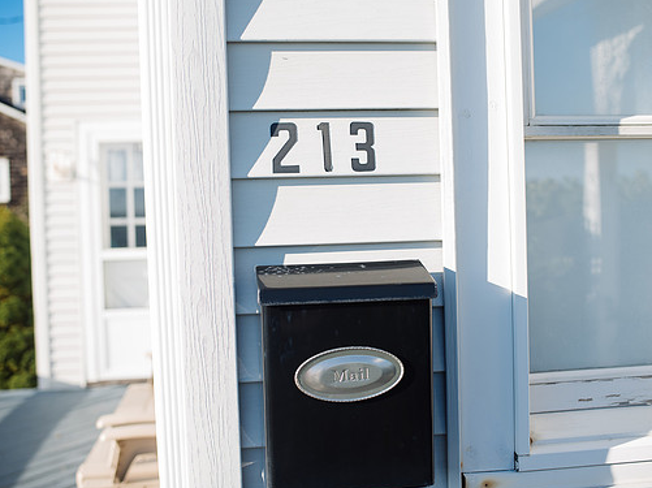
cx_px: 321
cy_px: 245
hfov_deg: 47.9
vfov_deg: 36.8
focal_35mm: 39
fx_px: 734
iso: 100
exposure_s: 1/500
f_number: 2.8
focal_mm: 35
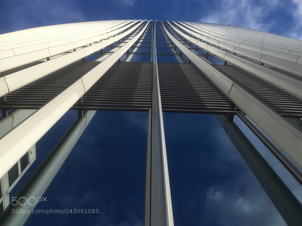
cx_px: 151
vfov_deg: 48.2
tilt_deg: +74.4
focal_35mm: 29
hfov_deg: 61.7
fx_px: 253
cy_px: 113
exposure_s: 1/1099
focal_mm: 4.15
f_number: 2.2
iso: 25
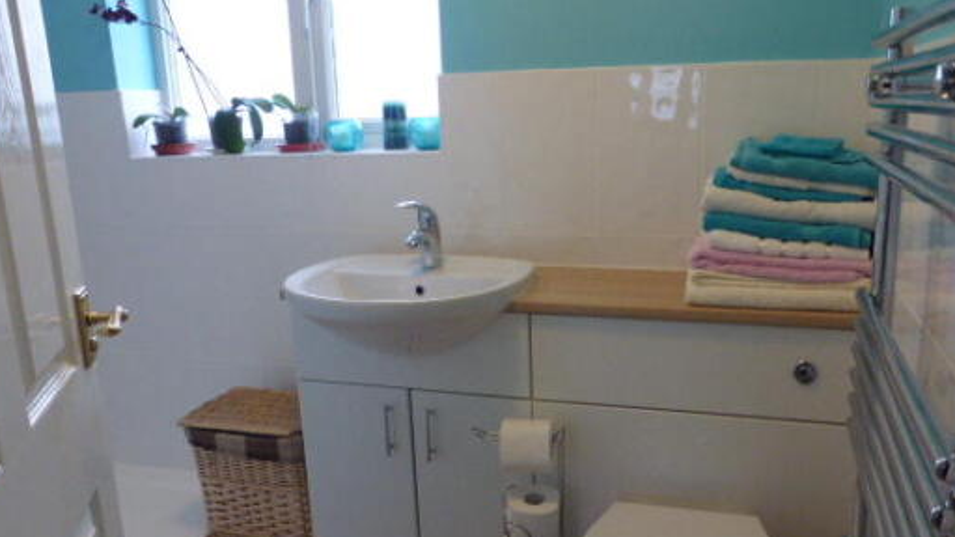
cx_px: 519
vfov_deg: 37.8
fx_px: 785
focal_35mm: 31
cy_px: 286
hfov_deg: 62.5
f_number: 3.3
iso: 400
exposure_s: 1/13
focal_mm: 4.3
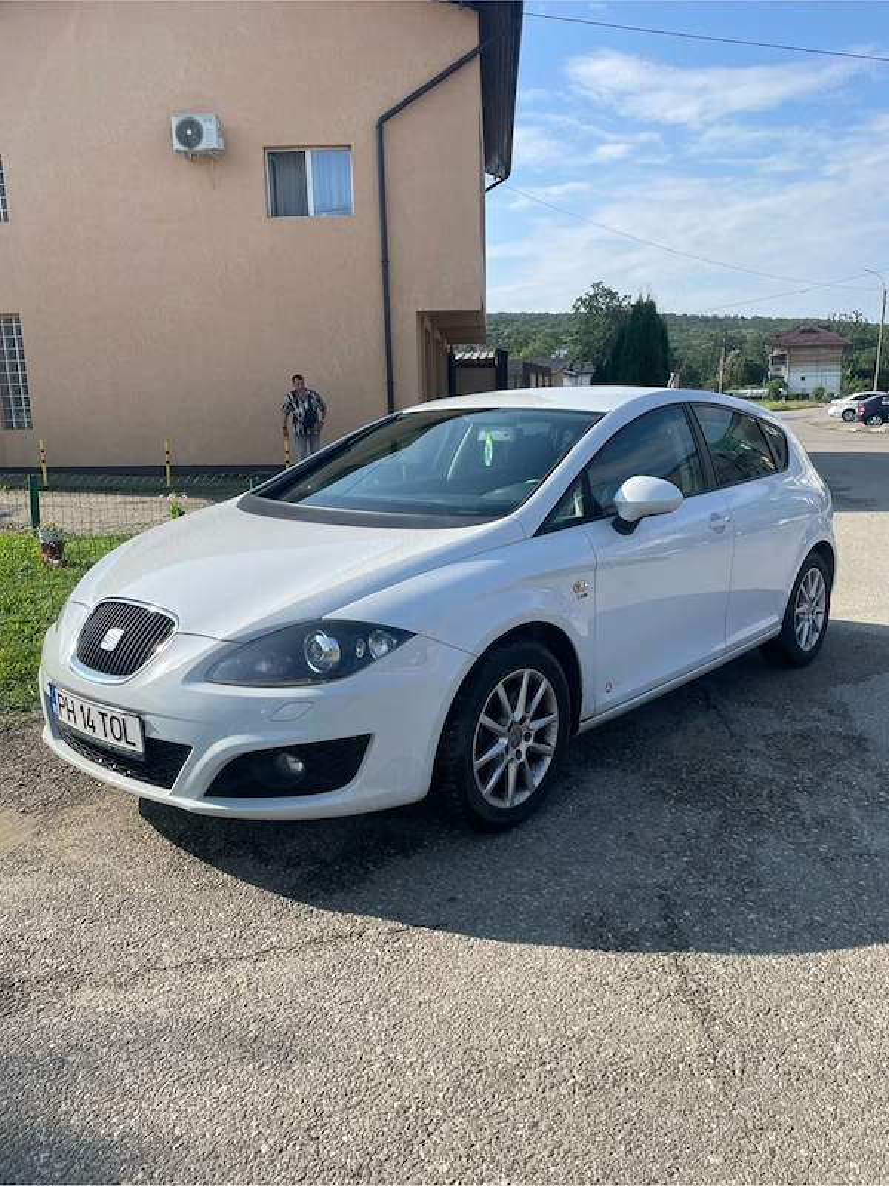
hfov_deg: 53.1
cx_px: 444
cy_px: 593
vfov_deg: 67.3
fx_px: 890
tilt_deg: -10.9
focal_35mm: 26
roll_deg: +1.7
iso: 32
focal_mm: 4.2
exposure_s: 1/2564
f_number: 1.6
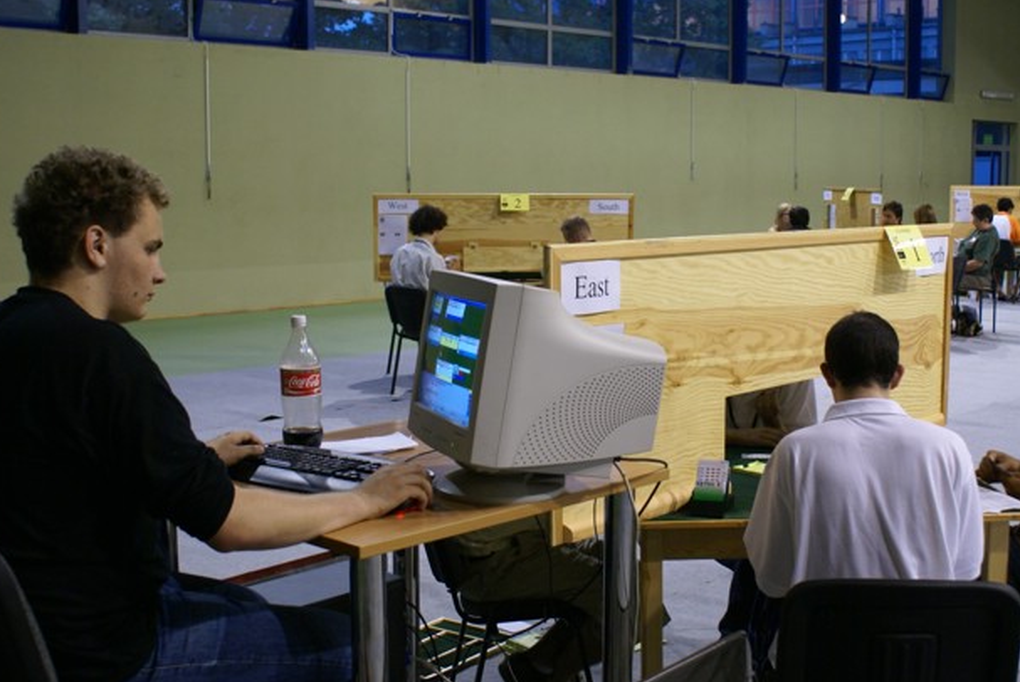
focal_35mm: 45
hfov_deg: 43.5
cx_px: 563
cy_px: 336
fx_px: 1276
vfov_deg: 29.9
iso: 400
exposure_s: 1/20
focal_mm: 26
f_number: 4.5
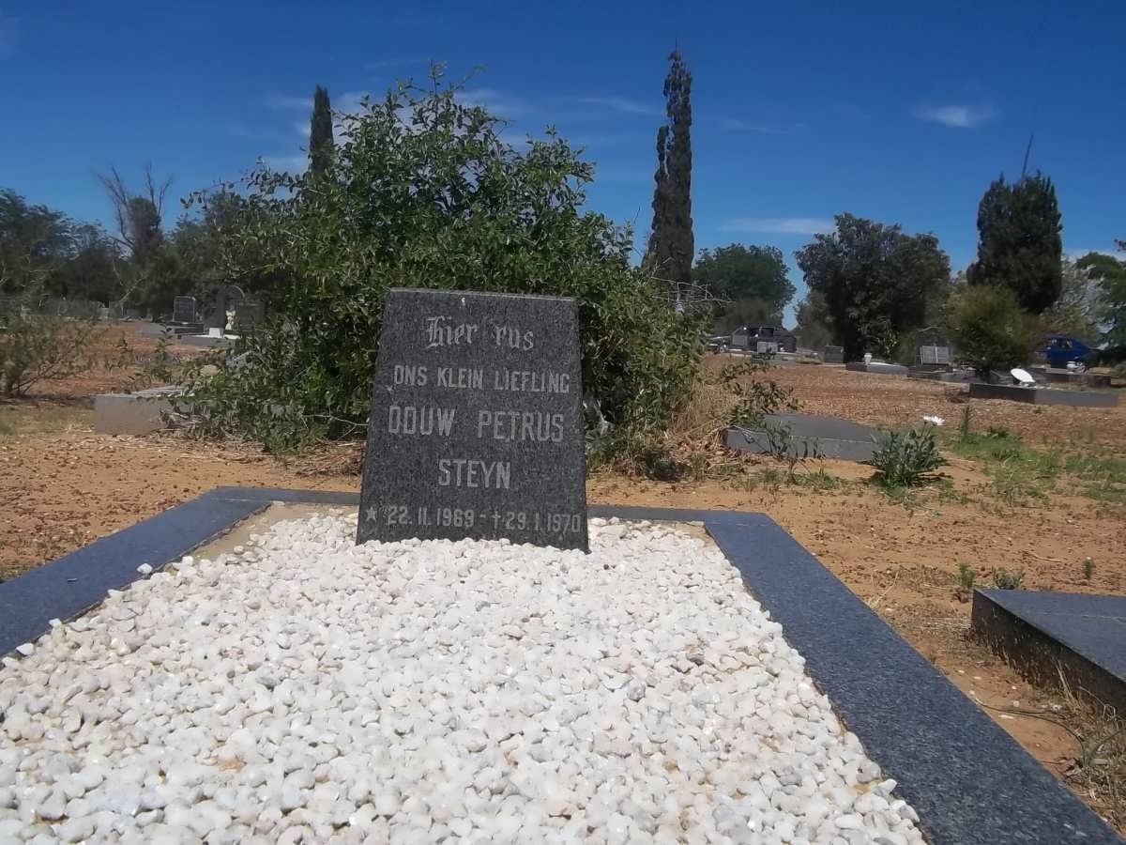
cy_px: 422
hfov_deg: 56.8
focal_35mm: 32
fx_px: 1041
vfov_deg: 44.2
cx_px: 563
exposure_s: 1/1000
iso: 80
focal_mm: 5.7
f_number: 5.5
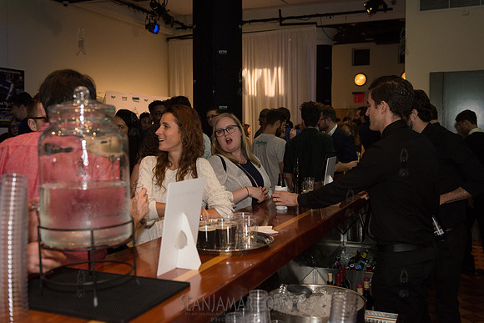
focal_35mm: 38
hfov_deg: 50.7
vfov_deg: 35.1
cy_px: 162
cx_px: 242
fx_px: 511
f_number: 4
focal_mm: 38
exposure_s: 1/500
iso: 2500
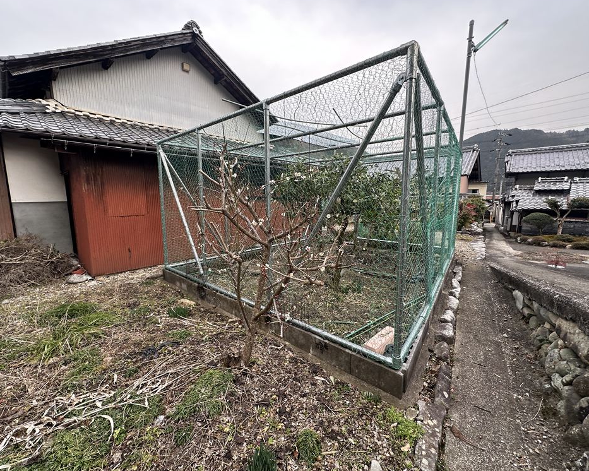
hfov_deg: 96.8
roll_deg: +0.1
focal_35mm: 15
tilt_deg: -6.5
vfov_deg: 84.0
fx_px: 261
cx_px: 290
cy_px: 233
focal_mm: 2.22
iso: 40
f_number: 2.2
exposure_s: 1/146
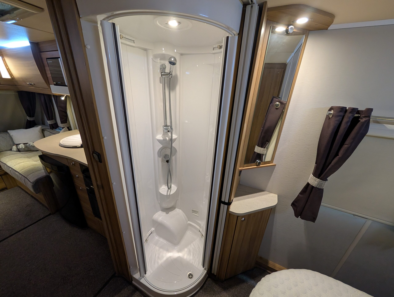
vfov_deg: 94.6
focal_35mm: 12
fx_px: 137
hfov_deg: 110.5
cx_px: 197
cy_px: 148
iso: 254
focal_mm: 2.02
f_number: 1.7
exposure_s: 1/34.7
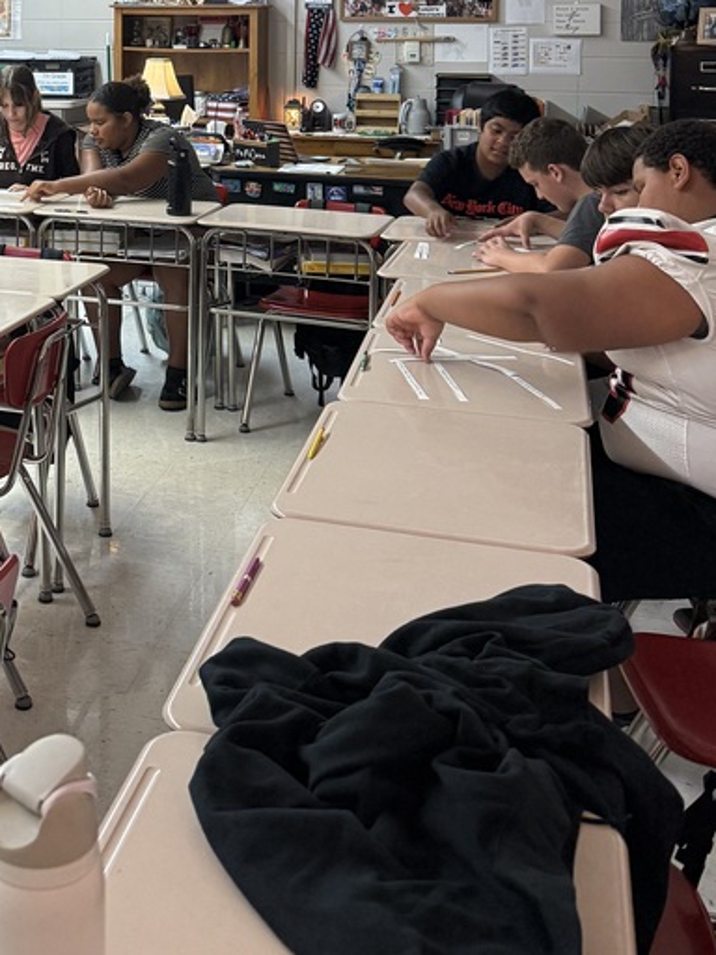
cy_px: 60
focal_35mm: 48
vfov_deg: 36.6
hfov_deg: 29.0
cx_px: 67
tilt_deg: -2.1
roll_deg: -0.3
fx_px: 1324
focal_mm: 6.76
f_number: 1.78
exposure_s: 1/120
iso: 250
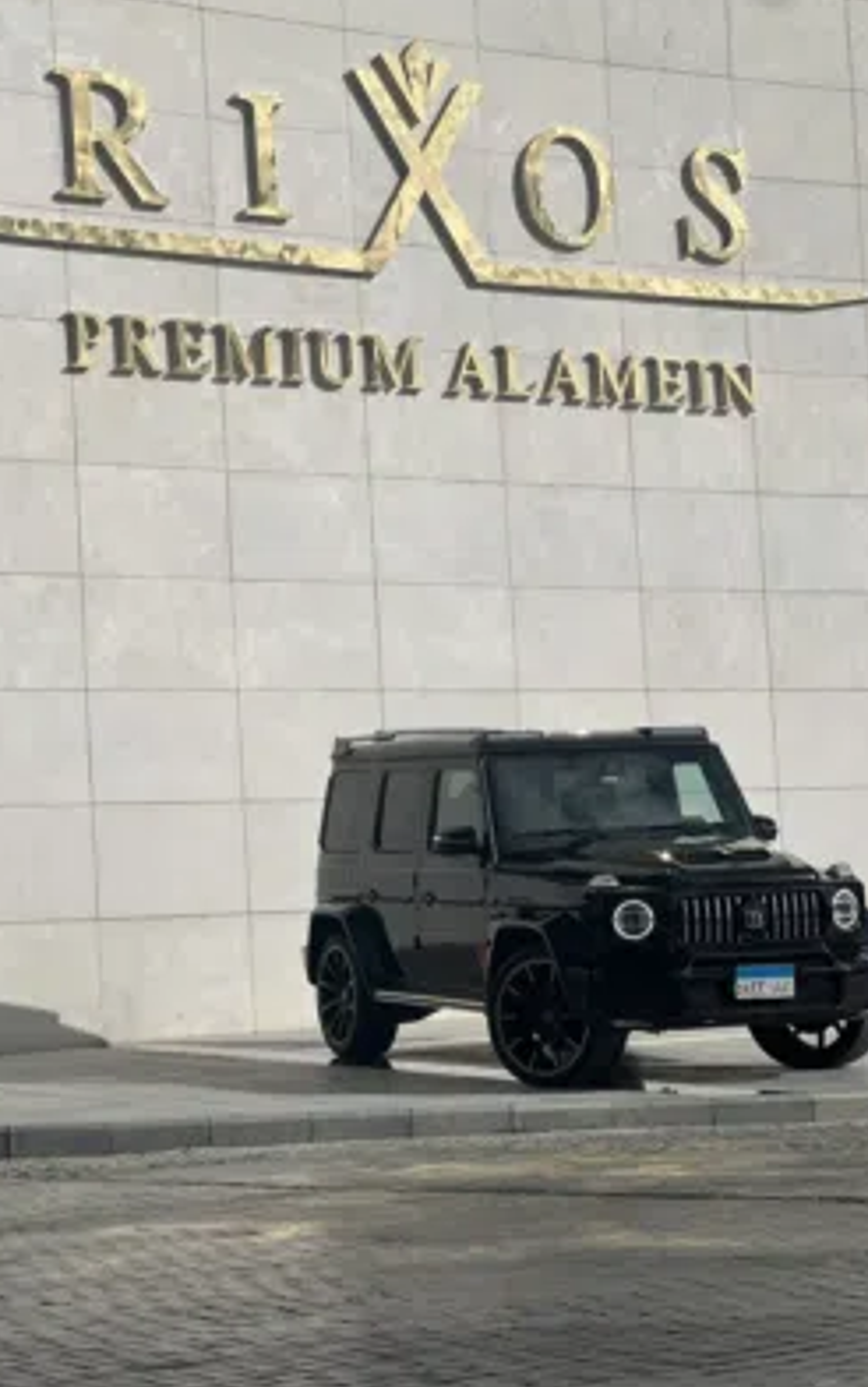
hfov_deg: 15.7
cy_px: 685
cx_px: 406
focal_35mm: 83
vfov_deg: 24.9
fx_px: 3138
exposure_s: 1/2421
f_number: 2.8
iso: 32
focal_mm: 9
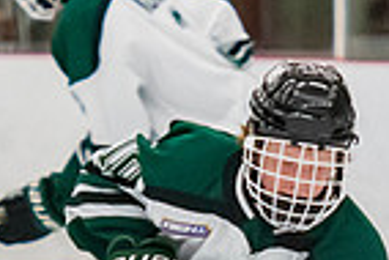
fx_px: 14289
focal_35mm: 1321
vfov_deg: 1.0
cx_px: 275
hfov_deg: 1.6
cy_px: 450
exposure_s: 1/640
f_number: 3.2
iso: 2000
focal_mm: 135
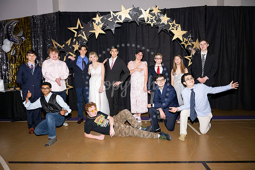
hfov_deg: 73.7
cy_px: 85
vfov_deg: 53.2
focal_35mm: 24
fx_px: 170
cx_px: 128
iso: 320
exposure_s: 1/100
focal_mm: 24
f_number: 5.6
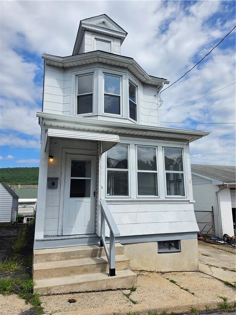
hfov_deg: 58.9
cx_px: 118
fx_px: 209
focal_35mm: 23
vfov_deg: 73.9
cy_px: 158
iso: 64
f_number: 1.4
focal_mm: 6.5
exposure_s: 1/7939
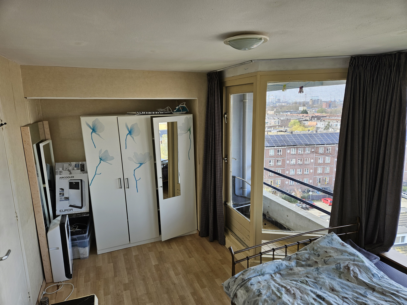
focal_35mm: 23
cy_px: 152
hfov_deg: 73.9
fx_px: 270
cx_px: 204
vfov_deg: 58.9
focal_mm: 5.4
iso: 40
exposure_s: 1/209
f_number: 1.8
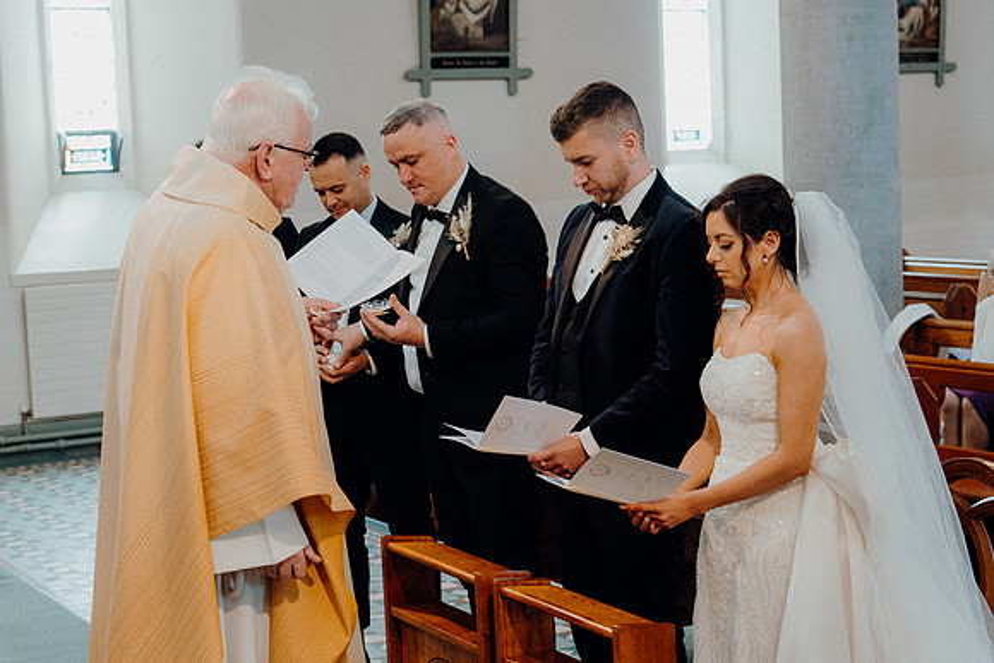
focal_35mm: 69
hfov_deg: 29.2
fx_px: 1906
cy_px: 332
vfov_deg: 19.7
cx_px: 497
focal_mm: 46
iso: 2500
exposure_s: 1/160
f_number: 3.5
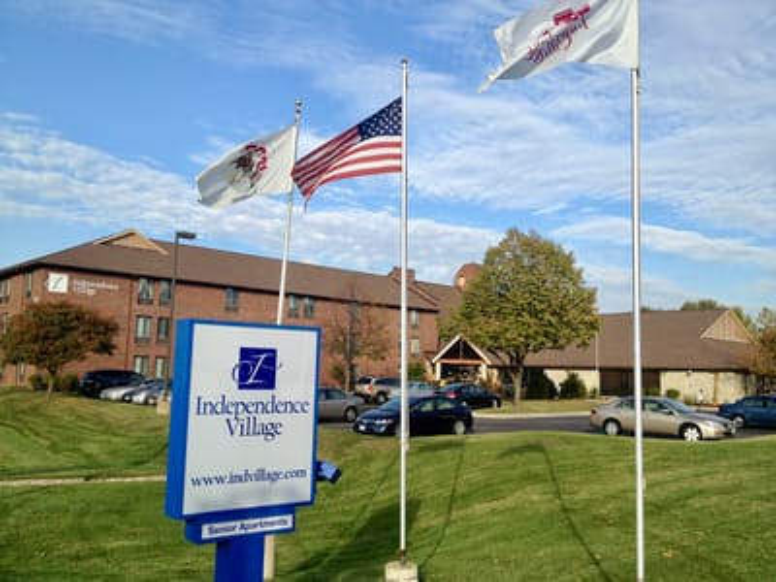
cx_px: 388
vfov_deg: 40.7
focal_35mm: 35
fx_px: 785
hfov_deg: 52.6
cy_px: 291
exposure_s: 1/1255
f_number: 2.4
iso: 50
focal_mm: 4.28
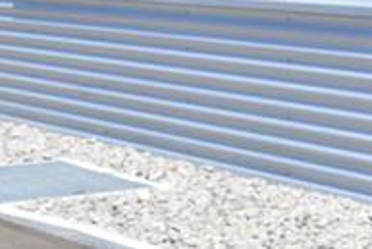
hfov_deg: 13.7
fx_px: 1541
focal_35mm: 149
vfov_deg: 8.9
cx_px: 260
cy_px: 429
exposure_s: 1/250
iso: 200
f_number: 8
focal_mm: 30
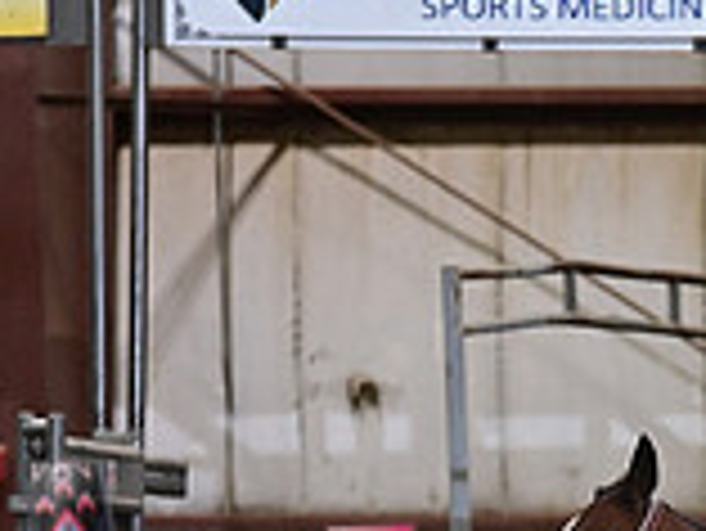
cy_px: 781
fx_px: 14532
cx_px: 863
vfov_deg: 2.1
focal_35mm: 712
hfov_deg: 2.8
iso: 2000
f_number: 4
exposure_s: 1/250
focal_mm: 200
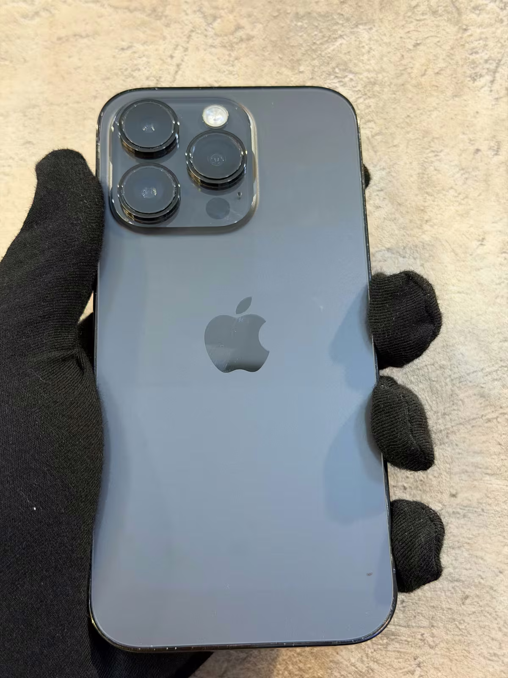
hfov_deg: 30.3
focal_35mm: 48
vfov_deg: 39.7
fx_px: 939
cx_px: 254
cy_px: 339
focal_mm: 6.76
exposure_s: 1/50
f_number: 1.78
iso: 250
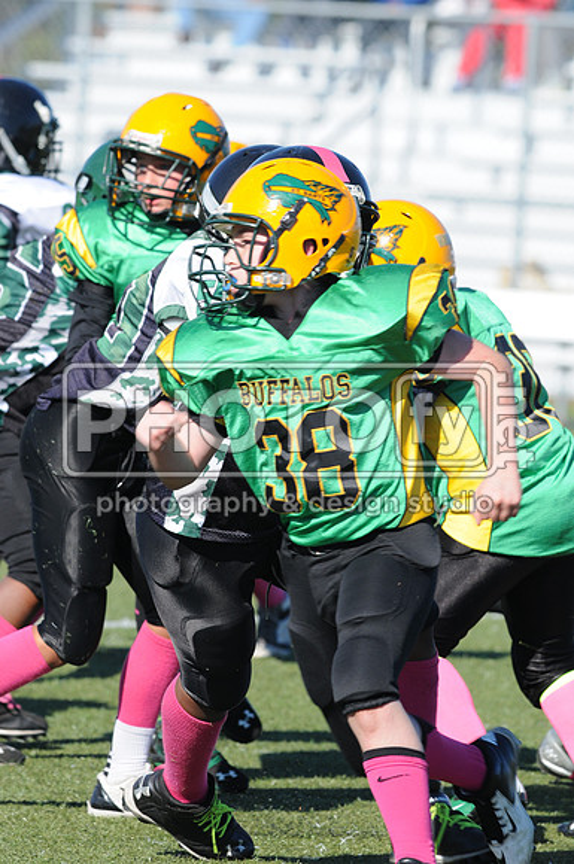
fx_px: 10794
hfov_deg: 3.0
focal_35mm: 450
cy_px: 432
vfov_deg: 4.6
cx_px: 287
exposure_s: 1/500
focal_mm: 300
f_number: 7.1
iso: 200
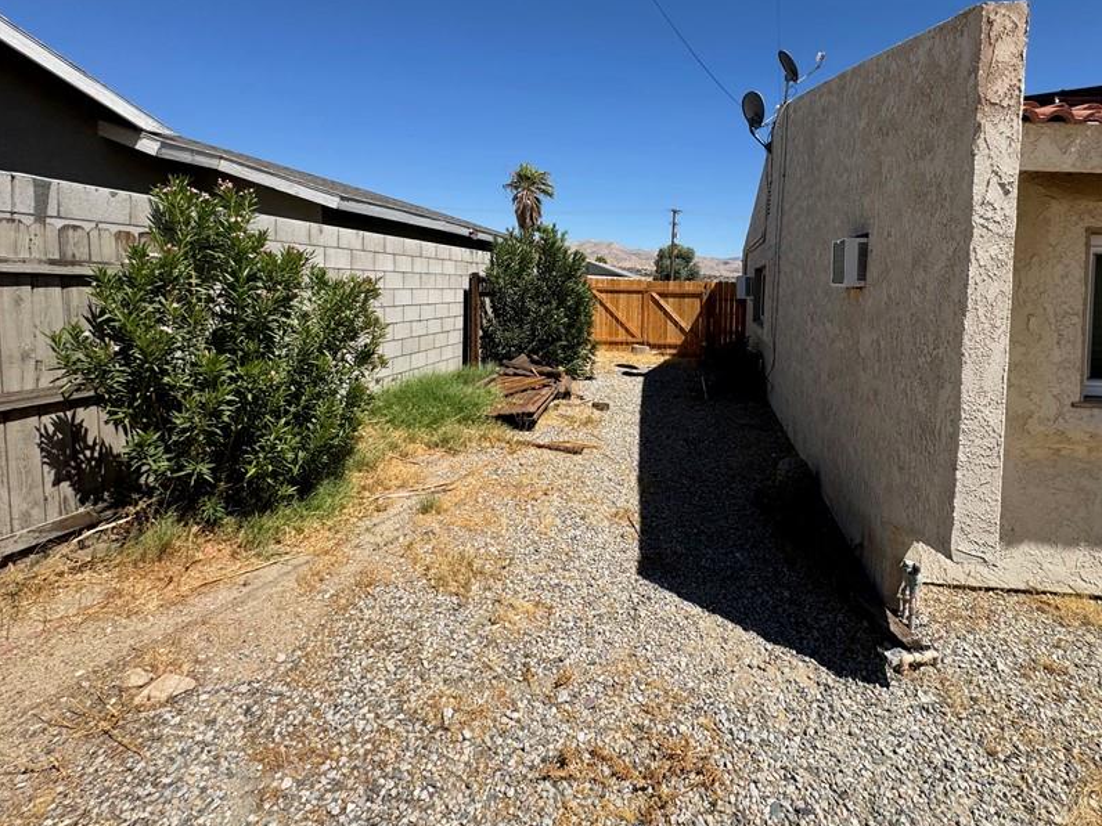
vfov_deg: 70.3
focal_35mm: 18
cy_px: 304
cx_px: 660
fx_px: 573
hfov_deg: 86.7
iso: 50
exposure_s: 1/2273
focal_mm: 2.22
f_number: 2.2
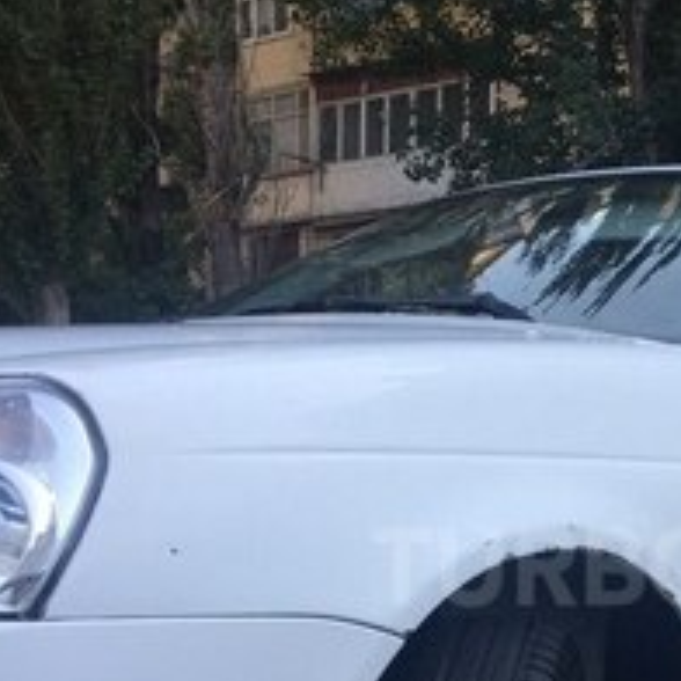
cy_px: 566
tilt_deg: -2.5
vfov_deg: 25.9
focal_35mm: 65
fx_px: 1447
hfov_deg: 25.5
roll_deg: +0.5
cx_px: 639
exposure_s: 1/414
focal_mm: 4.15
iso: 32
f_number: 2.2
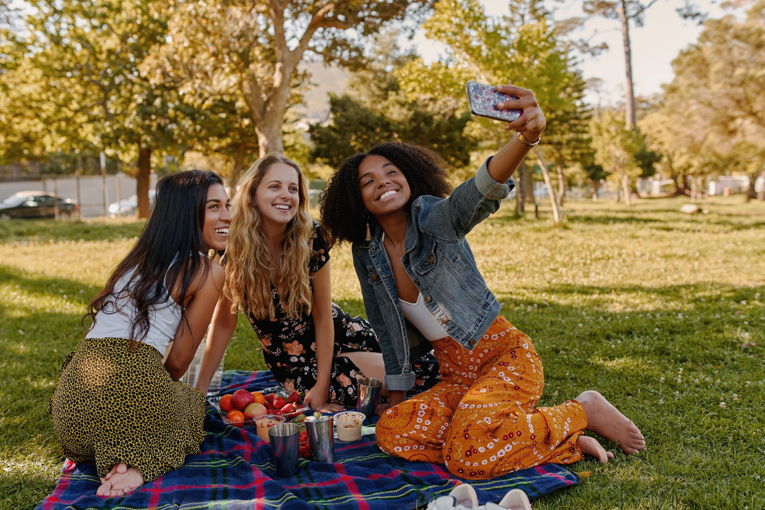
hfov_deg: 54.4
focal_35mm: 35
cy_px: 255
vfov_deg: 37.9
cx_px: 382
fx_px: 744
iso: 100
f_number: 2.8
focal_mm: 35
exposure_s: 1/250
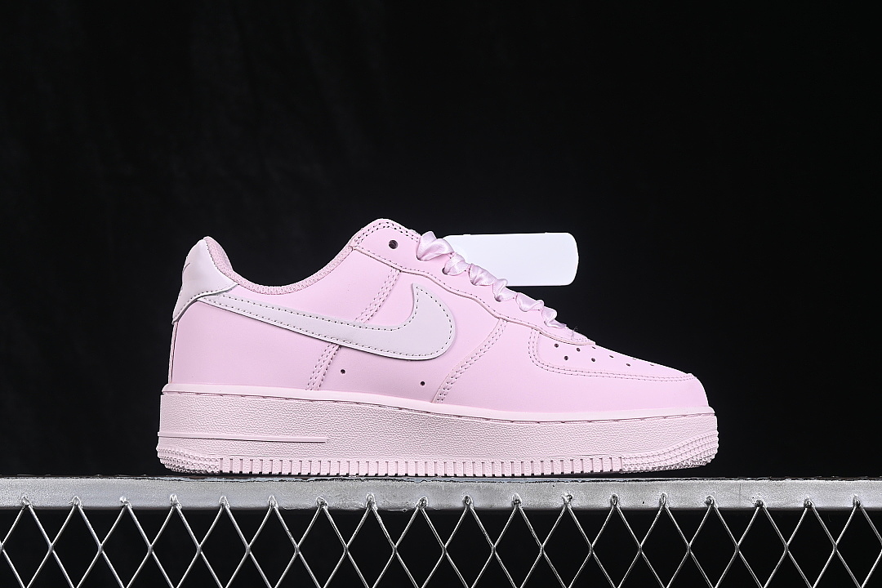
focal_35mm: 75
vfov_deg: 18.2
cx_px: 441
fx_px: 1837
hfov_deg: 27.0
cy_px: 294
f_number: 8
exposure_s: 1/80
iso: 160
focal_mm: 50
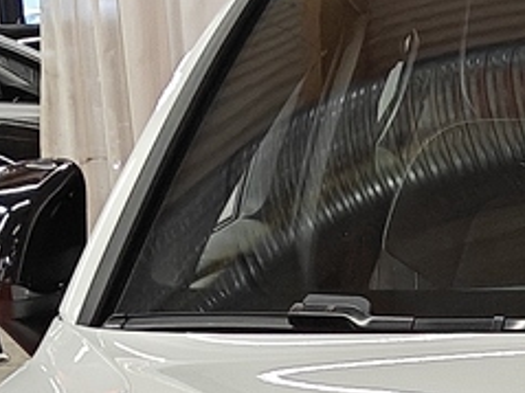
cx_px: 837
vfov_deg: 7.7
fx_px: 2744
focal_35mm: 181
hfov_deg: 10.5
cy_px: 929
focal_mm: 5.59
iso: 80
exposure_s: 1/100
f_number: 1.8
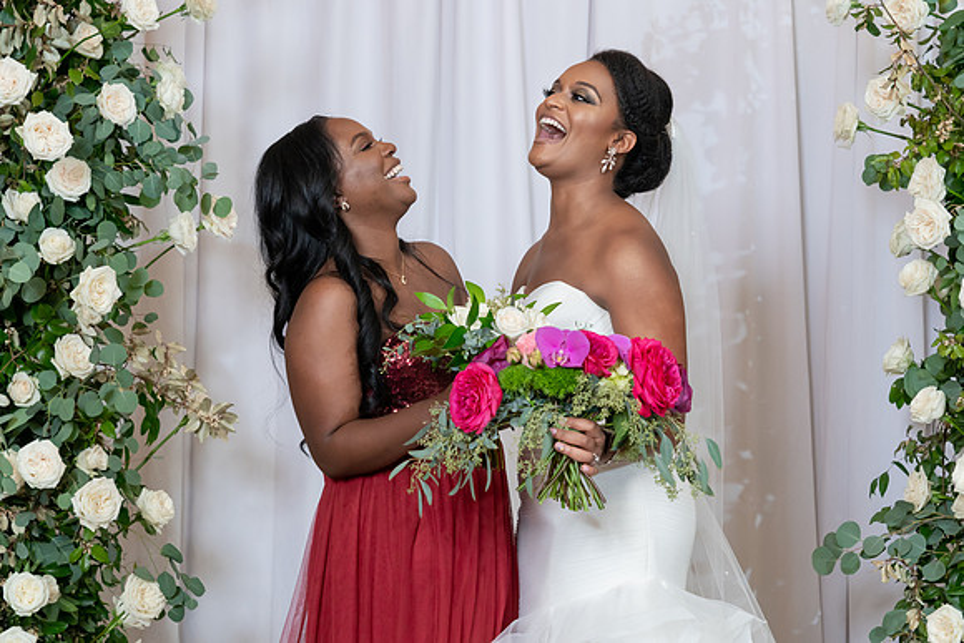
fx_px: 1862
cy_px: 300
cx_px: 520
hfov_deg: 29.0
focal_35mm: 70
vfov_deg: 19.6
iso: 2000
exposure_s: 1/200
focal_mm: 64
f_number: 5.6
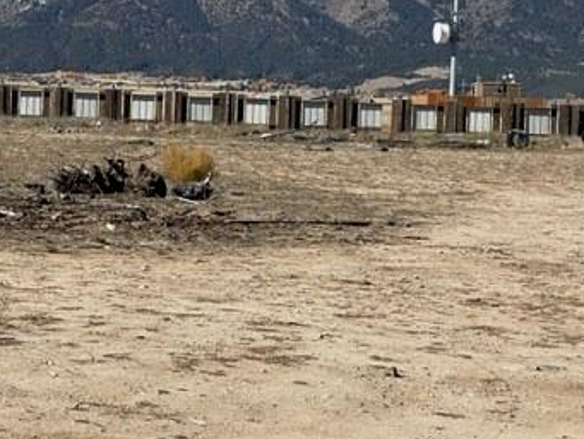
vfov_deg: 12.3
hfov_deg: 16.2
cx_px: 46
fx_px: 2025
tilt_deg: +0.1
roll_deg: -2.4
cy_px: 134
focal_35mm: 120
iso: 20
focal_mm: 7.5
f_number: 2.2
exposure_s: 1/1357
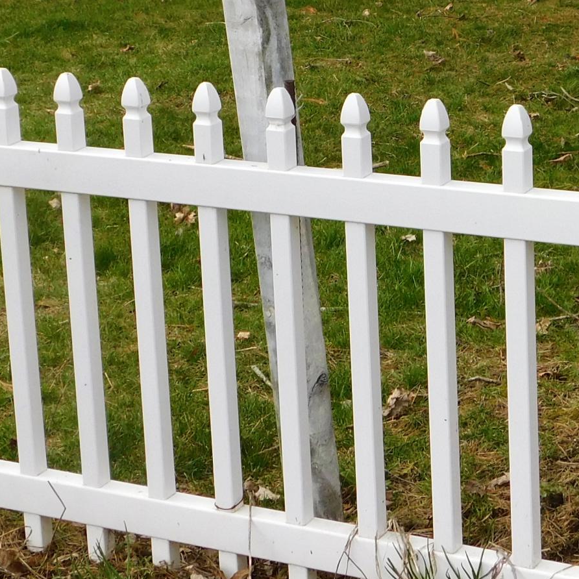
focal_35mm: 107
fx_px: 2025
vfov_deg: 16.1
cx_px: 339
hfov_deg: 16.3
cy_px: 75
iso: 125
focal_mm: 6.3
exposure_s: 1/320
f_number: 3.5
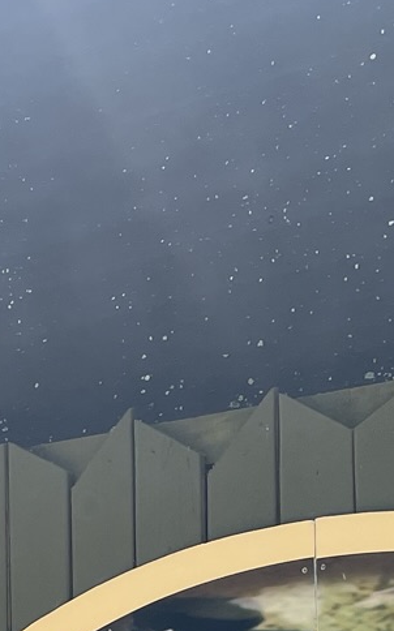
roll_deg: +0.8
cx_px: -232
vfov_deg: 17.0
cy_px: 876
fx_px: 1961
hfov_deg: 11.0
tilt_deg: -0.1
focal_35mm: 114
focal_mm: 4.2
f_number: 1.6
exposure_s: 1/1195
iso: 32
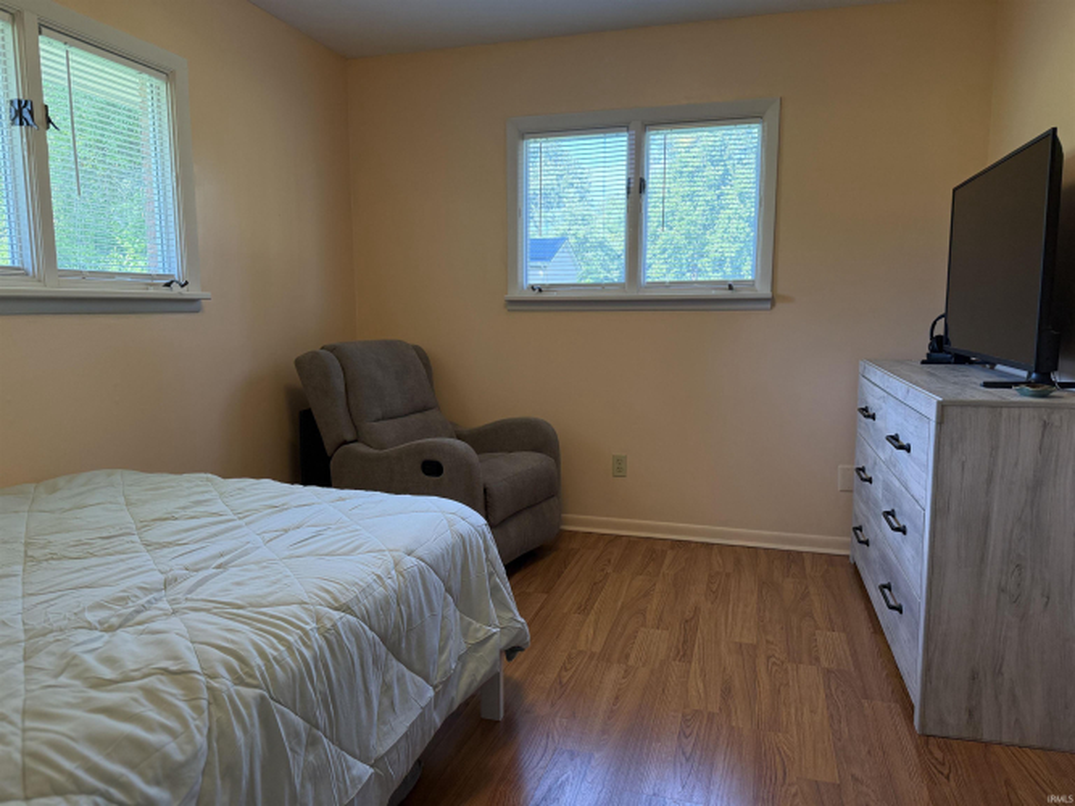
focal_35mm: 24
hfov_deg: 71.6
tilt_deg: -7.2
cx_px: 538
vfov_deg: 56.8
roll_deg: -0.1
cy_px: 403
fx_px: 745
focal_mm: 6.76
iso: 200
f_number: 1.78
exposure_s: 1/132
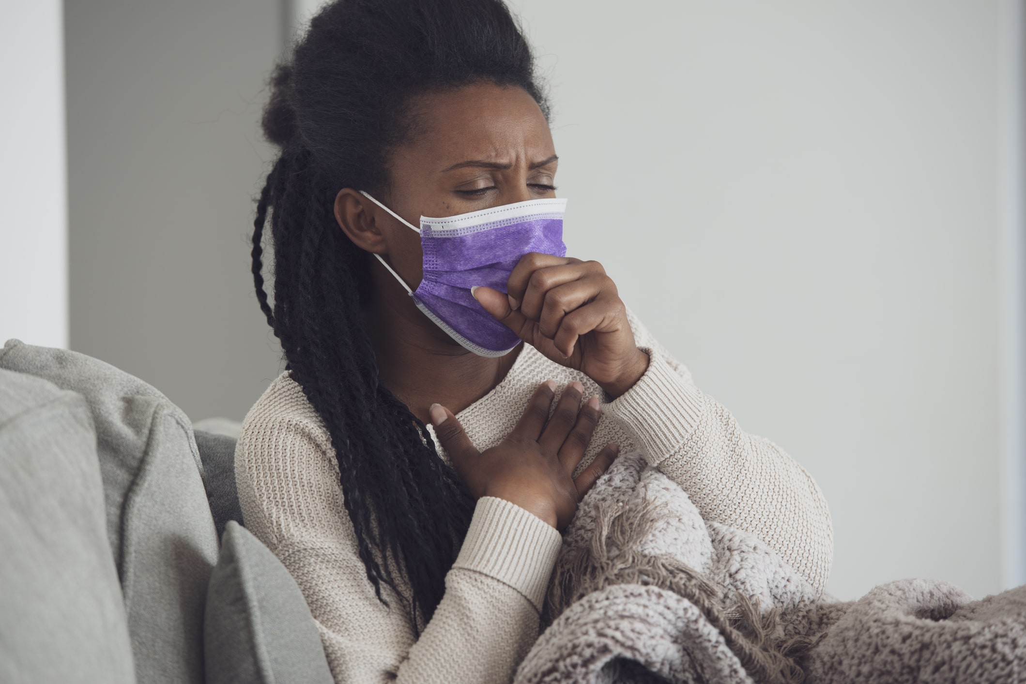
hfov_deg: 12.4
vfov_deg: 8.3
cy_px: 342
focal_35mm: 165
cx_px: 513
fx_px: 4703
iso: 100
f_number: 5
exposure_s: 1/125
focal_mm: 165
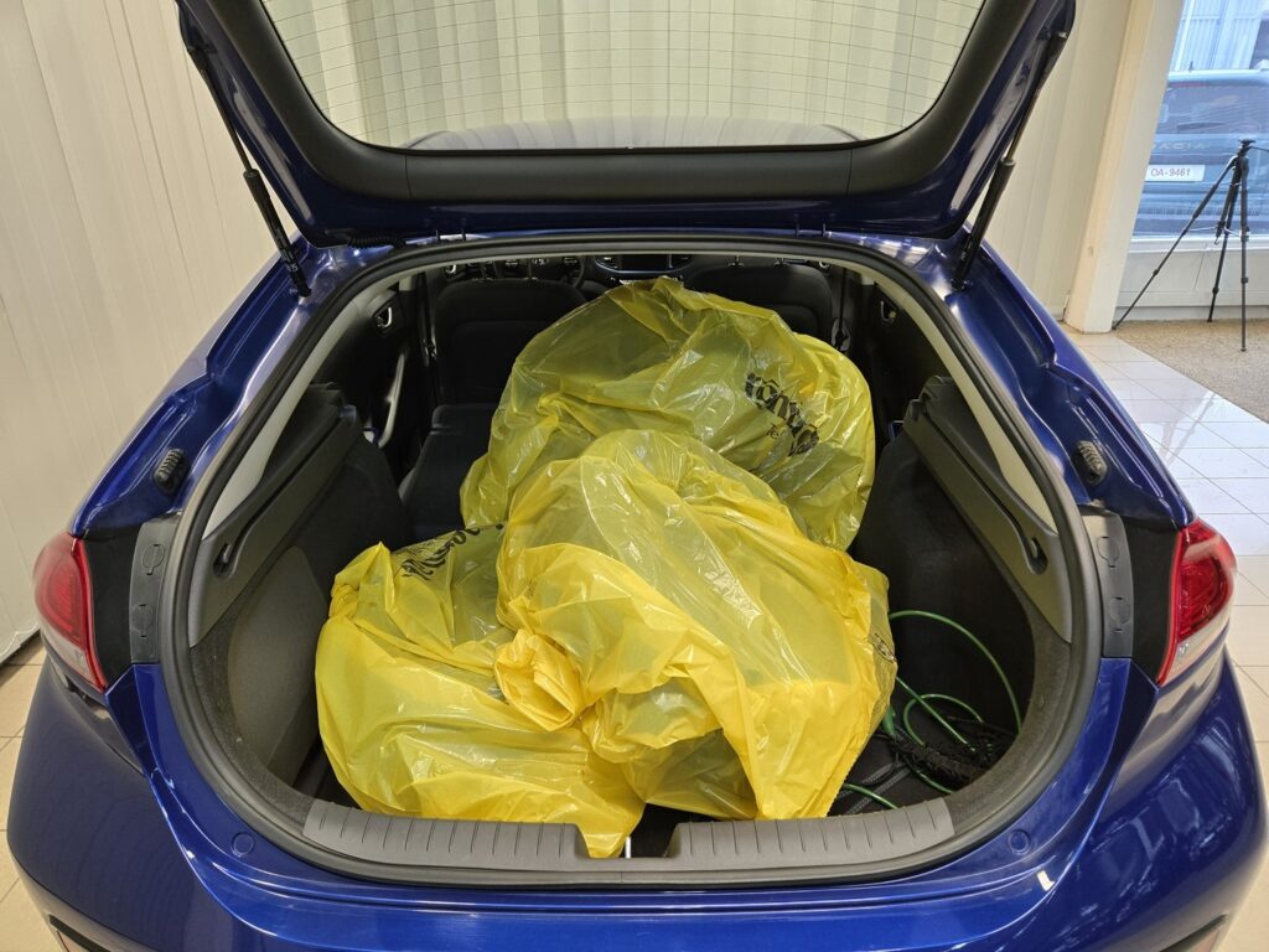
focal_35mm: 23
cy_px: 476
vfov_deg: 58.9
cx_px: 634
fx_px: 843
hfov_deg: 73.9
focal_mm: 5.4
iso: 125
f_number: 1.8
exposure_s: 1/100
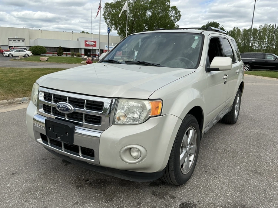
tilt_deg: -10.6
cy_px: 104
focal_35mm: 28
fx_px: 225
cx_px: 139
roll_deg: -2.0
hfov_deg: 63.4
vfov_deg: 49.8
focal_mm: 3
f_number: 1.8
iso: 25
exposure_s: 1/1912
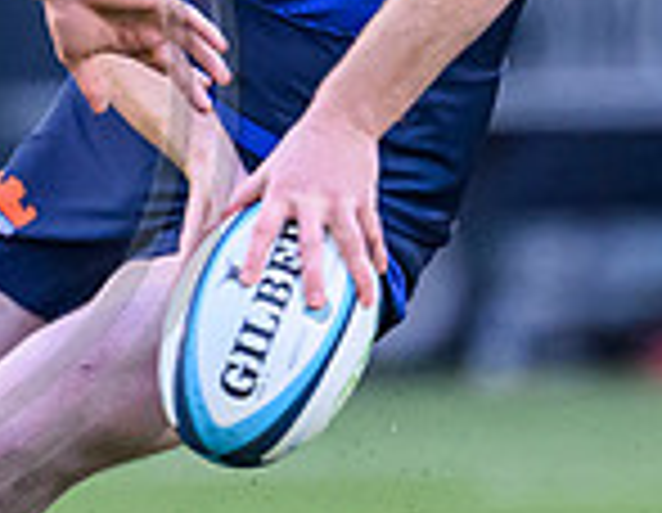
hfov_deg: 0.5
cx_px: 178
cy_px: -222
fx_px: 82922
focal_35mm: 4283
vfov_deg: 0.4
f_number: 4
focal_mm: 560
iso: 4000
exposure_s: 1/1000
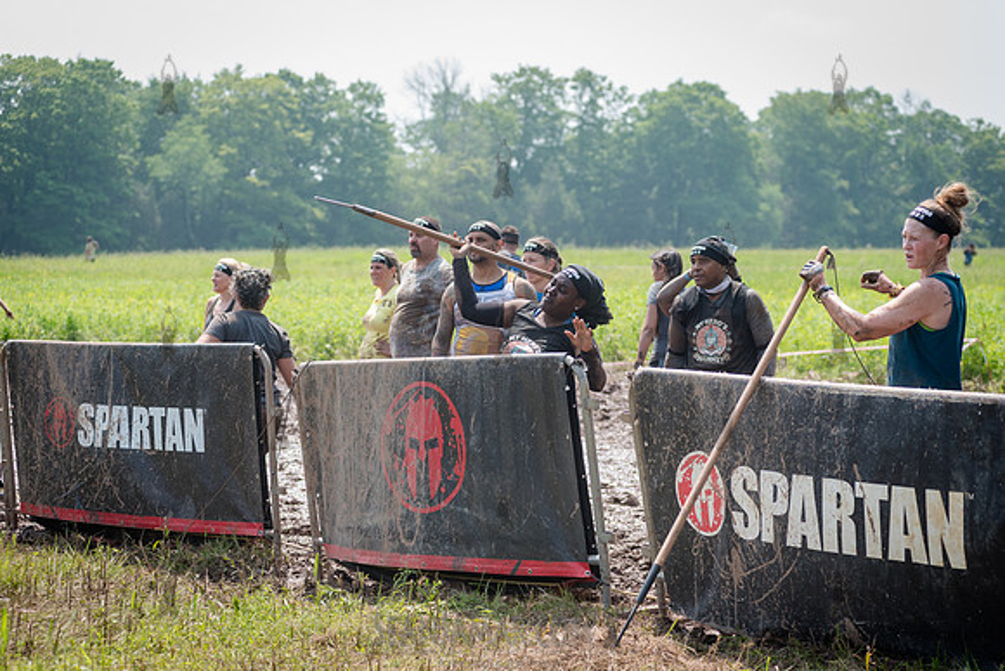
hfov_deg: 25.3
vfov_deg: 17.0
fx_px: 2237
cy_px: 336
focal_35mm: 80
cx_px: 502
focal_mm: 80
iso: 400
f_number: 4
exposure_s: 1/1250
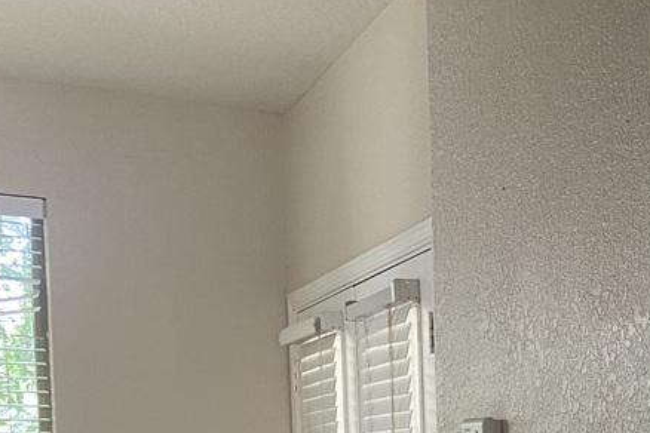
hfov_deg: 19.4
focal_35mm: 89
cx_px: 1027
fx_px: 1607
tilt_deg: -5.5
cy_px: 642
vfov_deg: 14.4
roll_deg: -0.3
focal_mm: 4.25
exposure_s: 1/60
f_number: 1.8
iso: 125
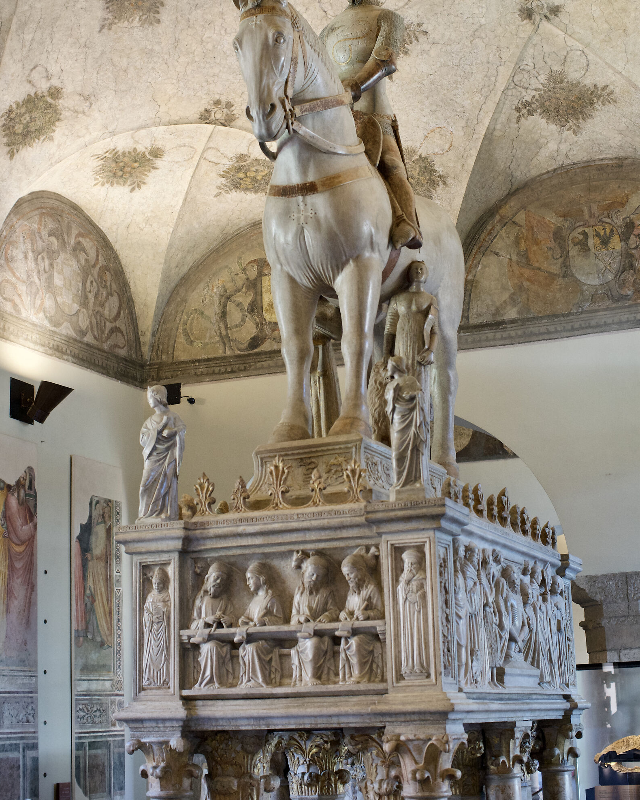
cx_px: 319
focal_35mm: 57
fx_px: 1350
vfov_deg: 33.0
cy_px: 347
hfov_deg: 26.7
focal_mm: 50
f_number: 4
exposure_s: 1/125
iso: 3200
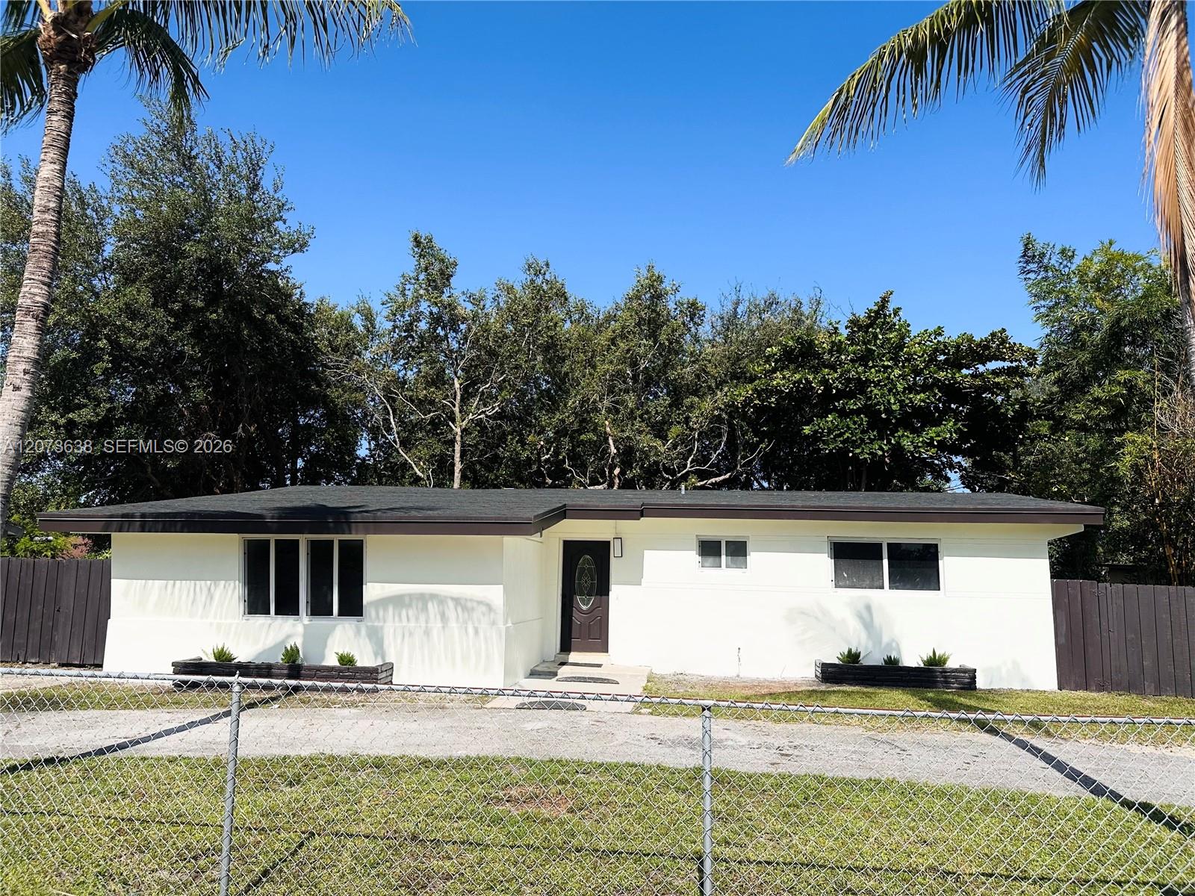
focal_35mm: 24
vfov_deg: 56.8
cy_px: 448
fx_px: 829
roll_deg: -2.8
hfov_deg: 71.6
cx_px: 598
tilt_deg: +9.7
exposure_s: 1/5848
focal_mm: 6.86
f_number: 1.78
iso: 80
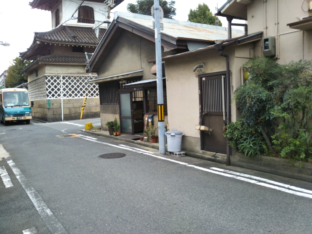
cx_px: 156
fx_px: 270
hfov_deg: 60.0
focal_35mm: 30
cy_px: 117
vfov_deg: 46.8
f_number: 2.2
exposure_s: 1/324
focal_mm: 4
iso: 27
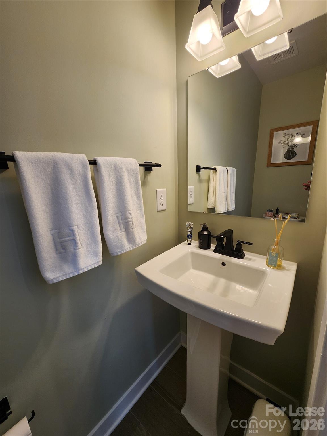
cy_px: 218
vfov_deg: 106.2
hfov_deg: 89.9
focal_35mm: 13
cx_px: 164
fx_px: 164
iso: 50
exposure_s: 1/60
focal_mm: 2.2
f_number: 2.2
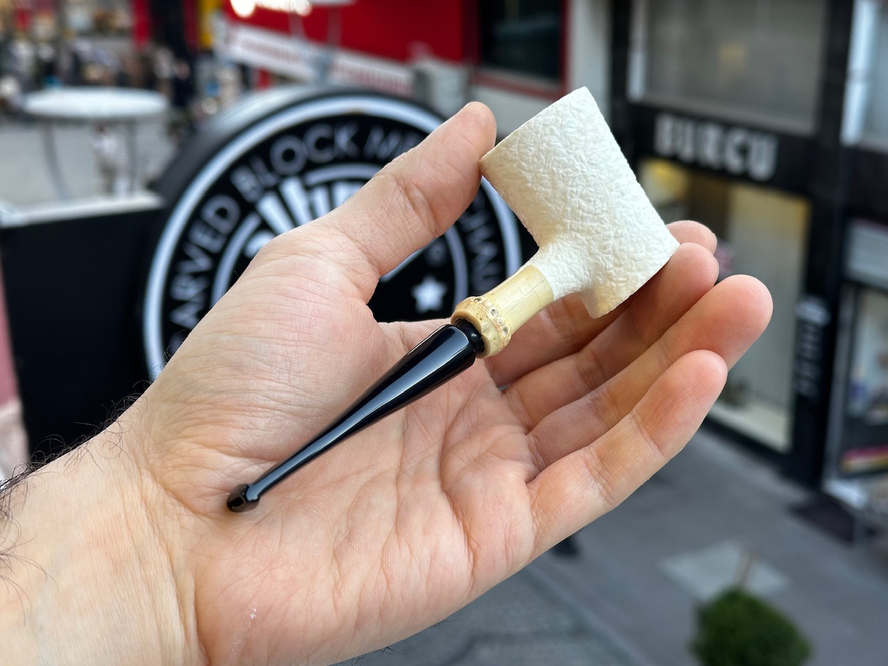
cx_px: 444
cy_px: 333
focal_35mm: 48
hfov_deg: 39.7
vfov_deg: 30.3
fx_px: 1231
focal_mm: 6.86
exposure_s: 1/121
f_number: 1.78
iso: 64
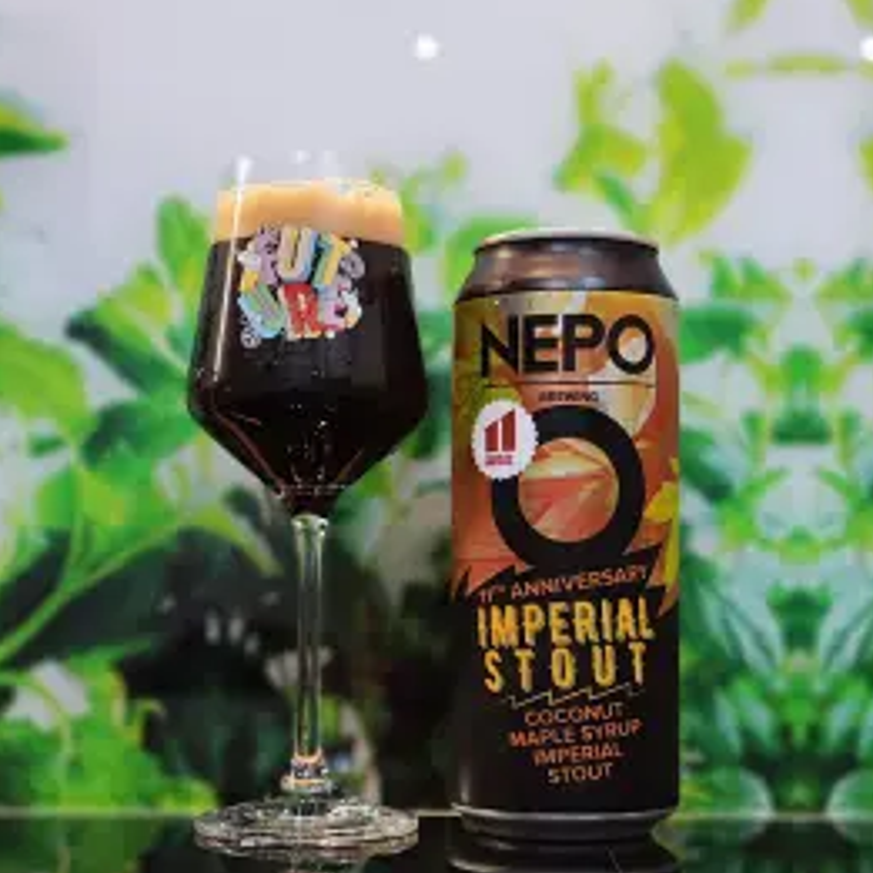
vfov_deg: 26.4
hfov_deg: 26.5
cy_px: 525
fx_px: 1855
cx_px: 465
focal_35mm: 65
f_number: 1.9
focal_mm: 7.1
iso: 776
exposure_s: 1/50
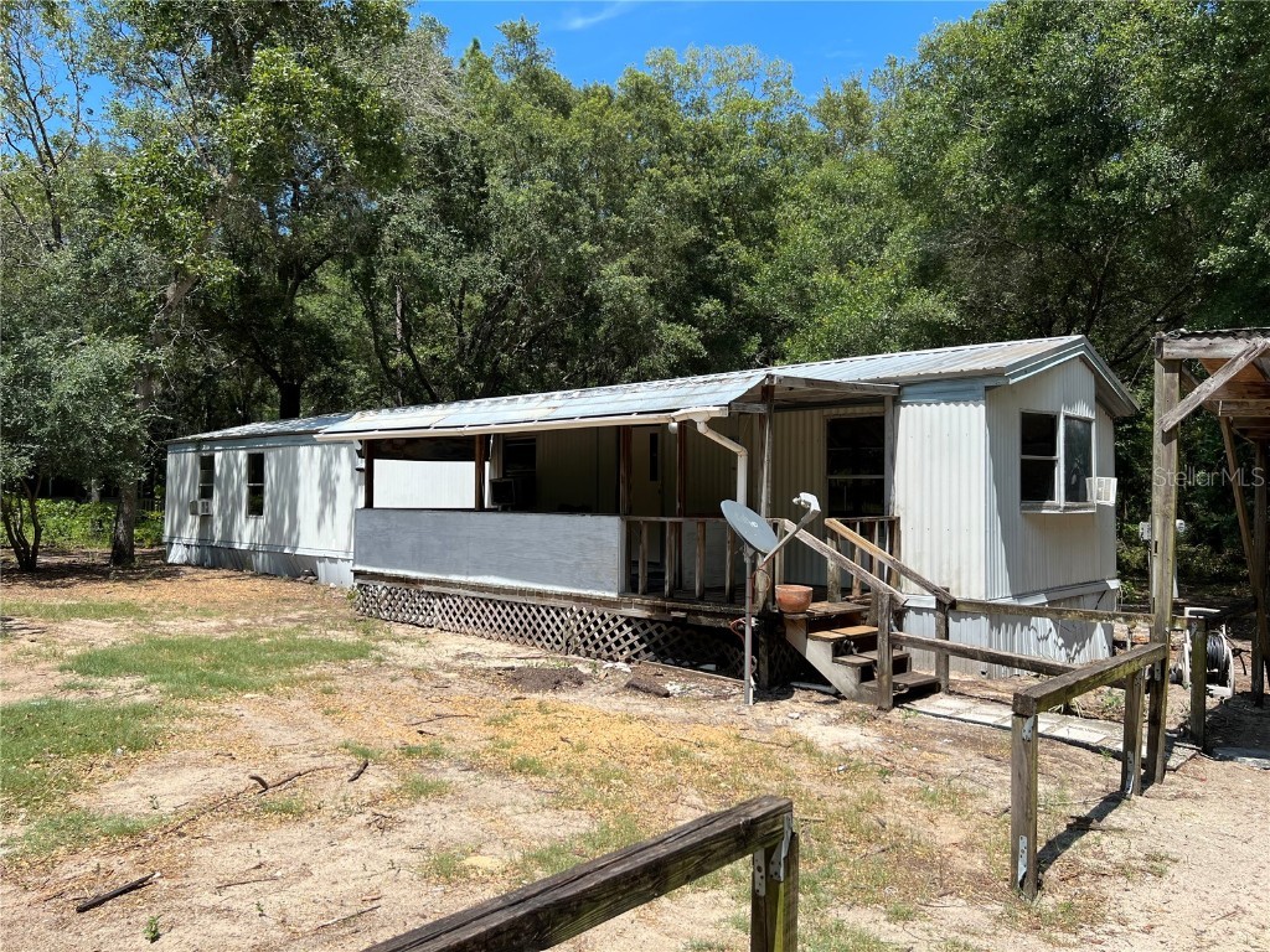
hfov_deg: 67.3
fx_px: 954
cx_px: 635
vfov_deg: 53.1
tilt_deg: +1.1
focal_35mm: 26
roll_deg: -0.3
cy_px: 476
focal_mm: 5.7
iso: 50
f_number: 1.5
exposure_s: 1/3356
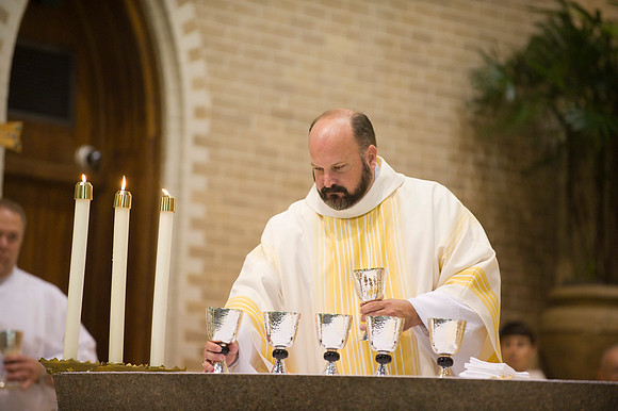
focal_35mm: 200
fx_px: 3431
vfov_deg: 6.9
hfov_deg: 10.3
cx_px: 309
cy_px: 206
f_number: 2.8
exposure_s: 1/160
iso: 2000
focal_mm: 200
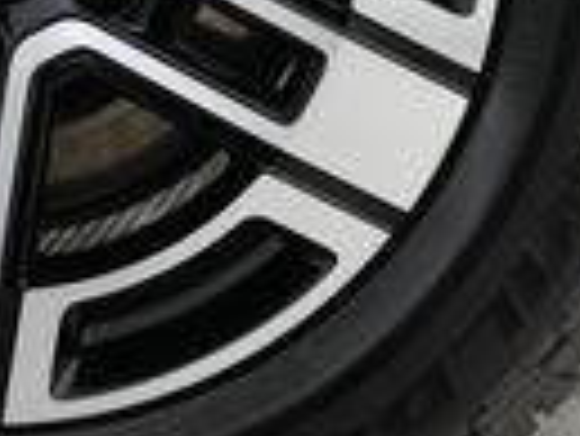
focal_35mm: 114
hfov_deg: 16.9
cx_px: 0
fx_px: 1912
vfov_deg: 12.7
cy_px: -81
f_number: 2.8
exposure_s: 1/160
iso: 4000
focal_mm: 24
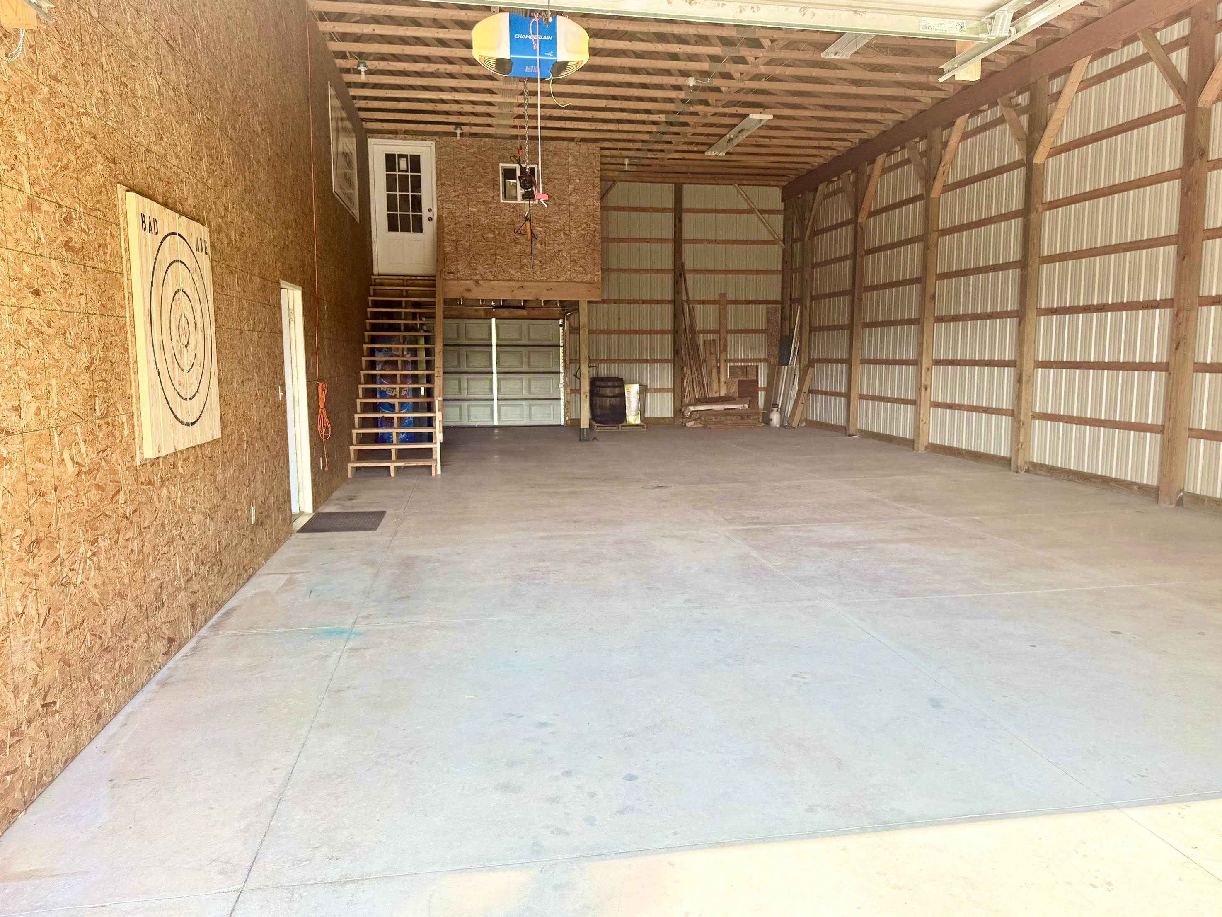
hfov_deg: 69.4
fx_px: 883
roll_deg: +0.0
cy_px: 460
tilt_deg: -7.8
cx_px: 634
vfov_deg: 54.9
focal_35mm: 25
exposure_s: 1/338
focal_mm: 6.76
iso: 80
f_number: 1.78
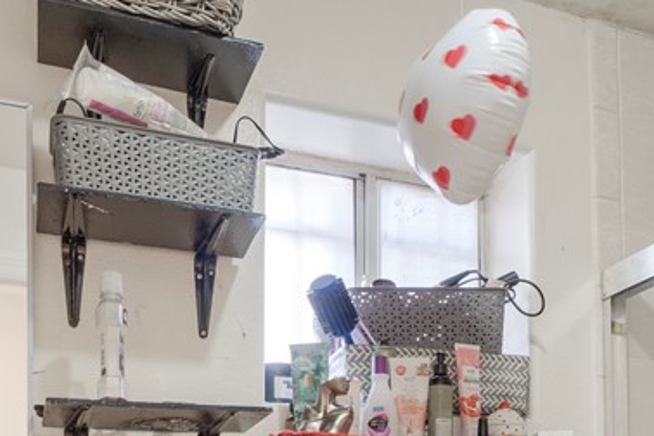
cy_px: 581
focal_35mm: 46
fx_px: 836
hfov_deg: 42.4
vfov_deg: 25.0
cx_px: 407
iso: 400
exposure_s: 2.5
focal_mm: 16
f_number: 8
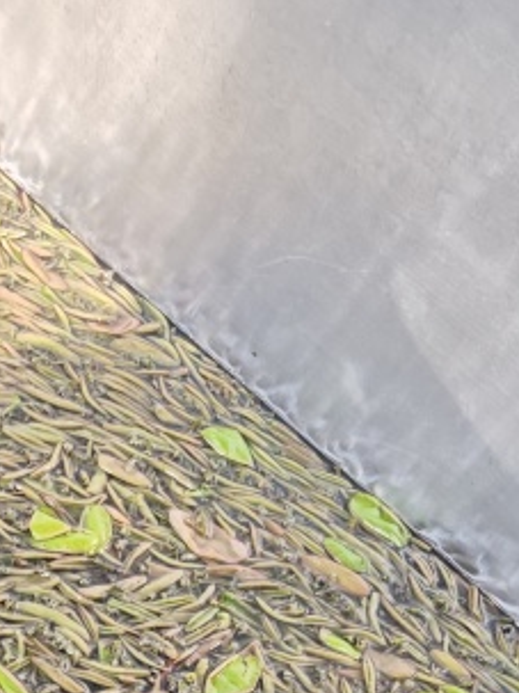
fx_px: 1620
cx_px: -224
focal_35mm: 81
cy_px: 1028
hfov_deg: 16.8
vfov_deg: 20.7
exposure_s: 1/111
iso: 100
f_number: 1.62
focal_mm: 6.55
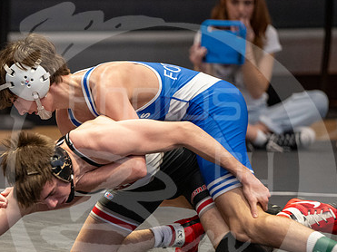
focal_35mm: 446
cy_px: 244
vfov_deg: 3.3
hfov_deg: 4.4
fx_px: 4341
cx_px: 74
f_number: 2.8
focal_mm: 200
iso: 3200
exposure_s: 1/1000
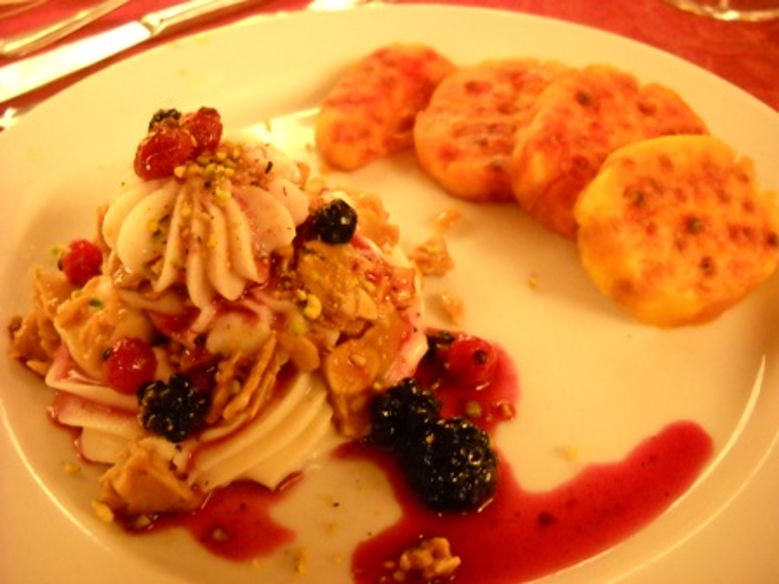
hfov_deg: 45.8
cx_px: 390
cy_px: 292
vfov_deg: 35.1
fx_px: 923
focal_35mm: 41
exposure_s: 1/15
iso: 800
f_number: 3.1
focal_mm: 6.72
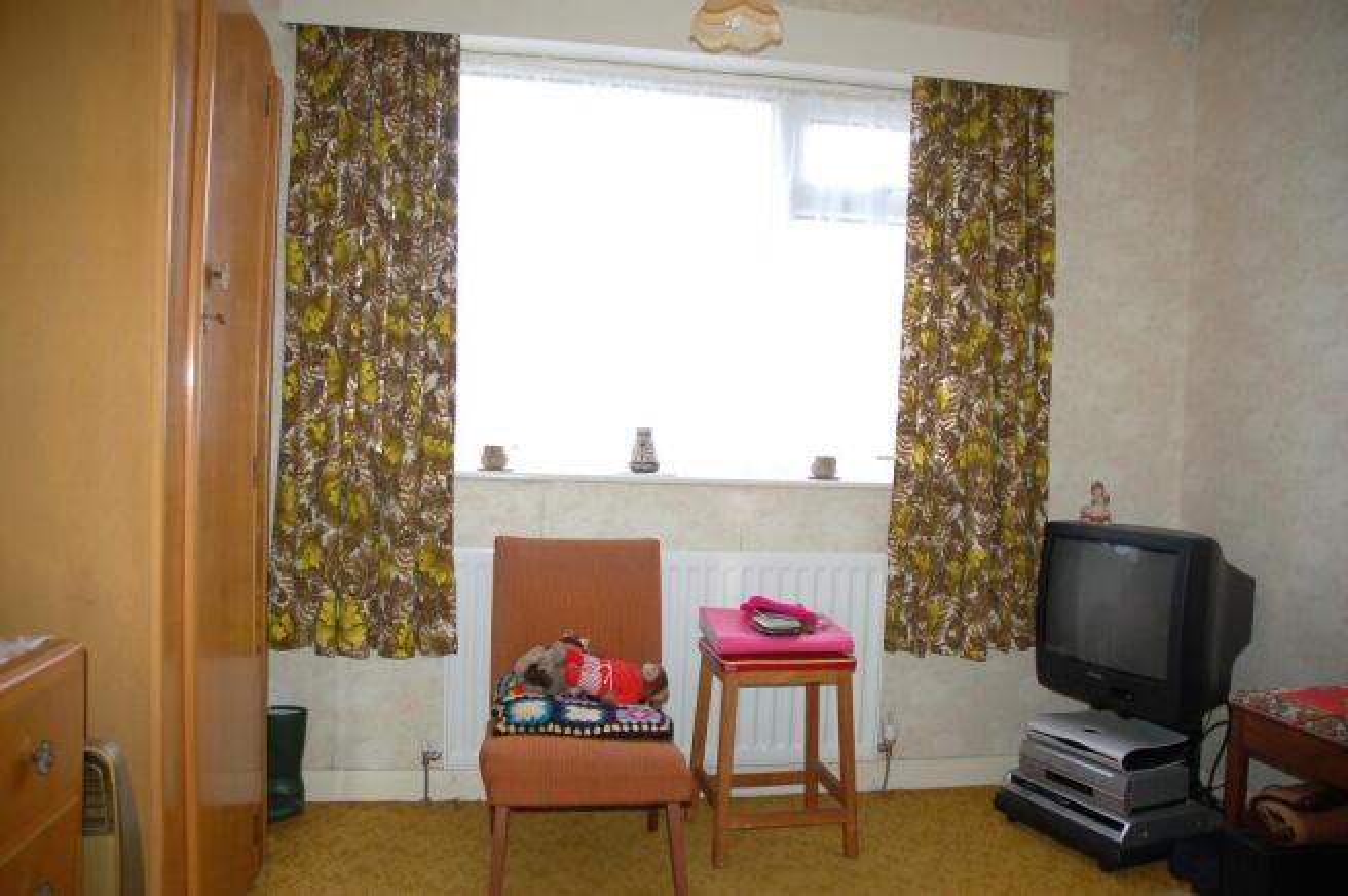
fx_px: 1010
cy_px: 448
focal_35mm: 27
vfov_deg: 47.8
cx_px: 674
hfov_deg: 67.4
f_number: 3.5
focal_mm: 18
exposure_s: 1/250
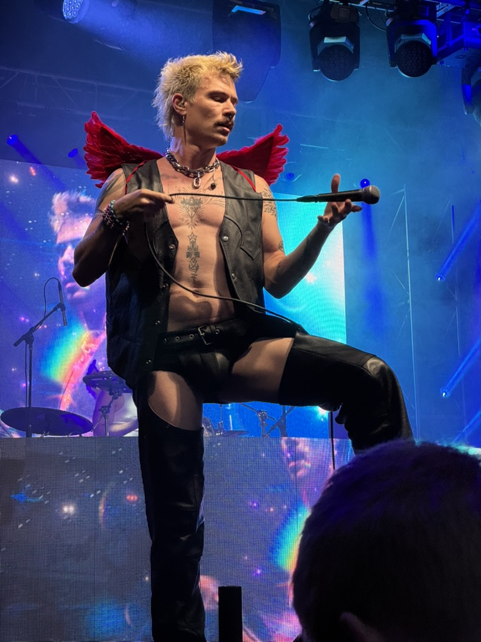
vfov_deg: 25.3
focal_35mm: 77
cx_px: 240
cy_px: 321
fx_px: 1427
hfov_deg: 19.1
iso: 160
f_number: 2.8
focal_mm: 9
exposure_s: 1/100
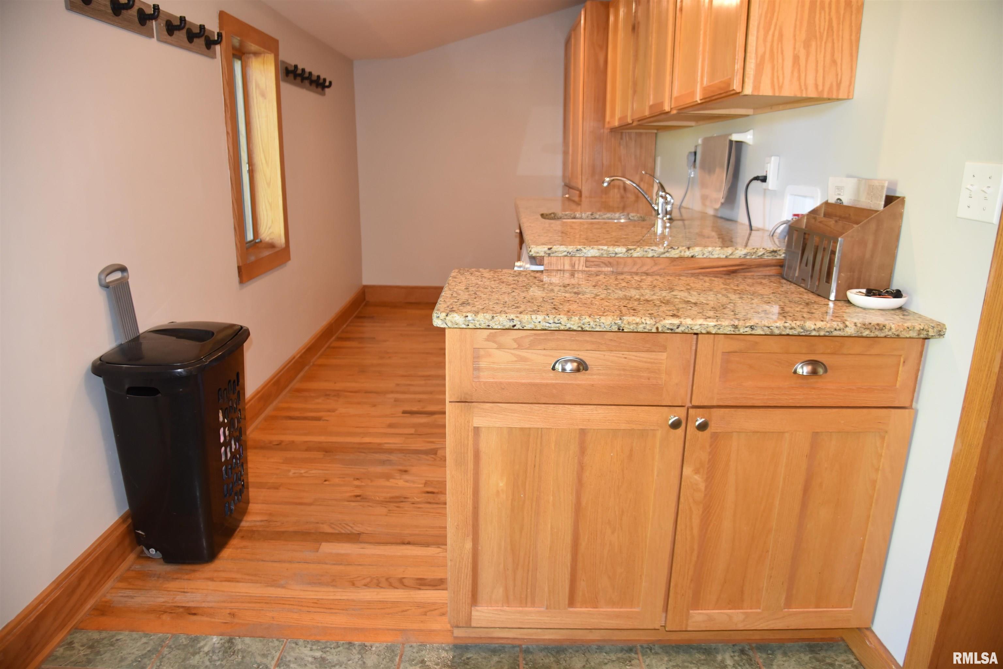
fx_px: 669
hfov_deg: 73.7
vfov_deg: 53.2
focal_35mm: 24
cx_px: 502
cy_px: 334
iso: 1600
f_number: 4
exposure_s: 1/60
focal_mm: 24
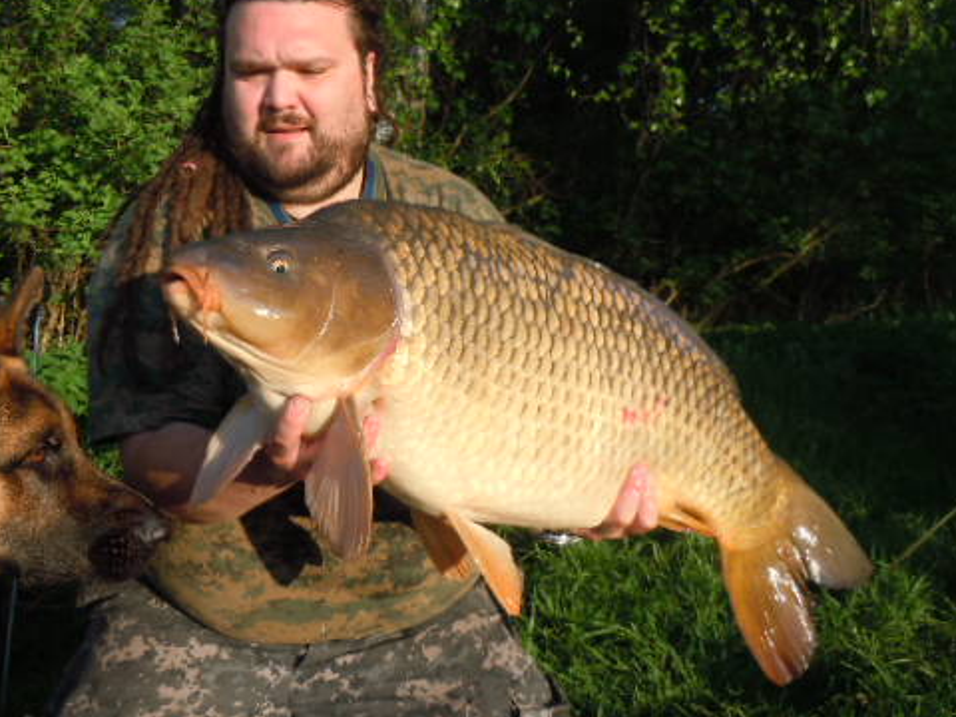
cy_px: 337
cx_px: 331
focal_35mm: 40
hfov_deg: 46.2
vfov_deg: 35.9
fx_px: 1105
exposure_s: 1/320
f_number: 3.5
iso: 100
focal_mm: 5.4
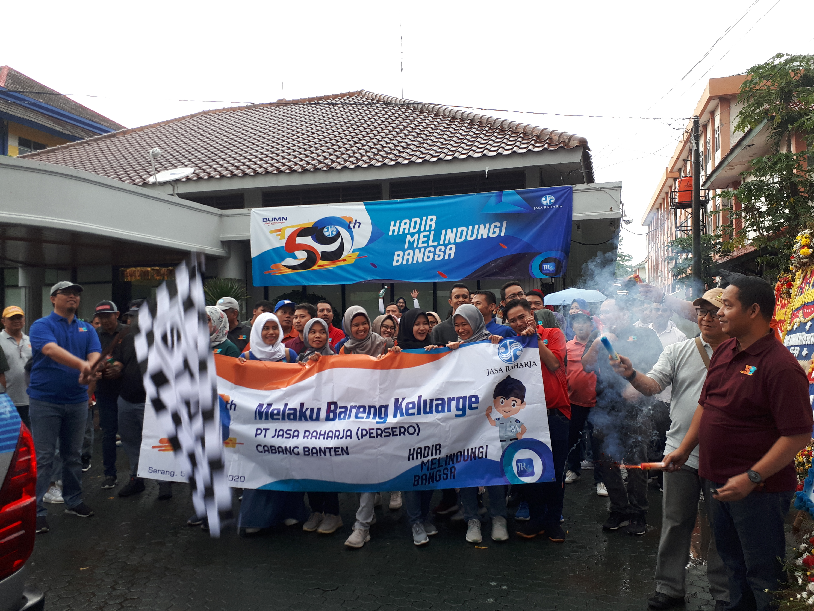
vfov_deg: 51.4
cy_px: 306
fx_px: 635
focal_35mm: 27
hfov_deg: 65.3
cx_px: 407
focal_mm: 3.6
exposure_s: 1/33
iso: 40
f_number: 1.9
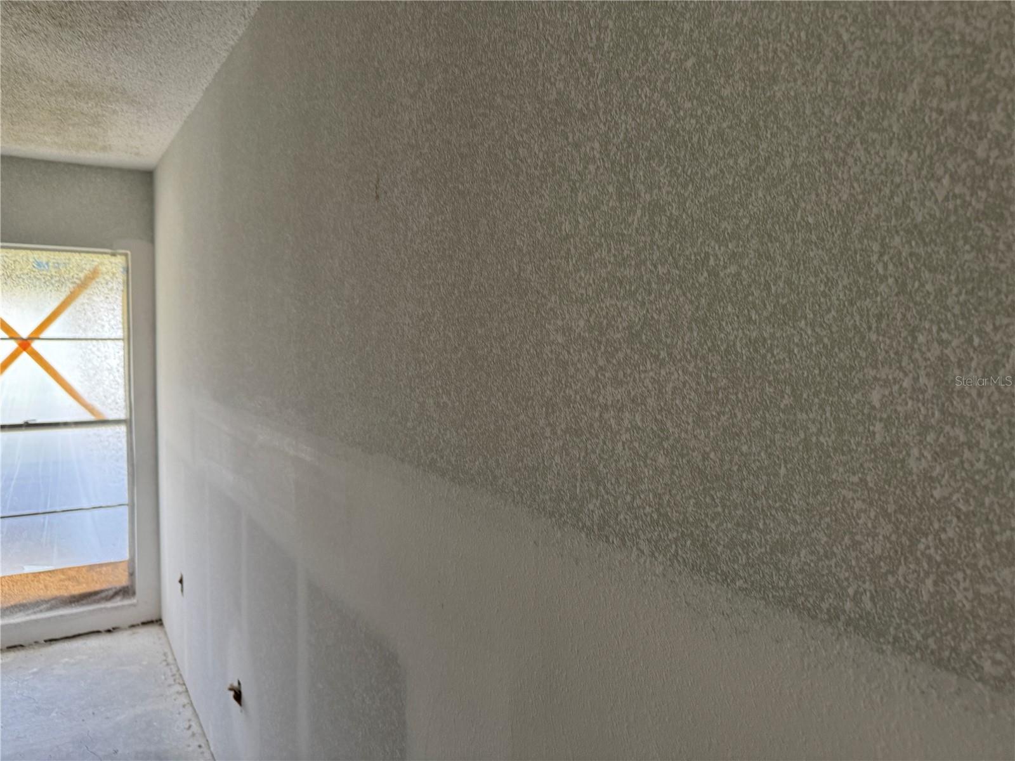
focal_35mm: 24
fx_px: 704
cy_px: 380
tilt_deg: -3.3
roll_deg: +0.0
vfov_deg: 56.8
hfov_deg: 71.6
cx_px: 508
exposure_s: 1/62
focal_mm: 6.76
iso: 200
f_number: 1.78
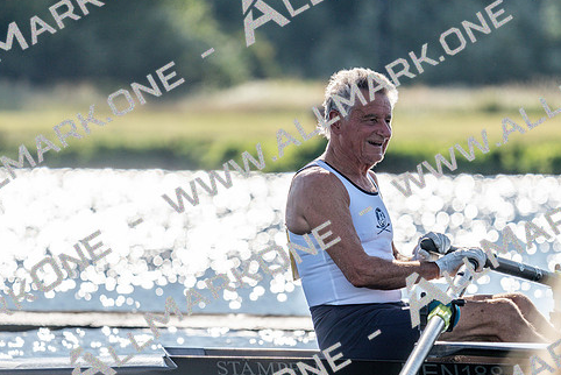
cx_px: 306
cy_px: 217
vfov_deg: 3.1
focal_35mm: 450
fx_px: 7016
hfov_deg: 4.6
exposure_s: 1/1600
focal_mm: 374
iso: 100
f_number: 6.3
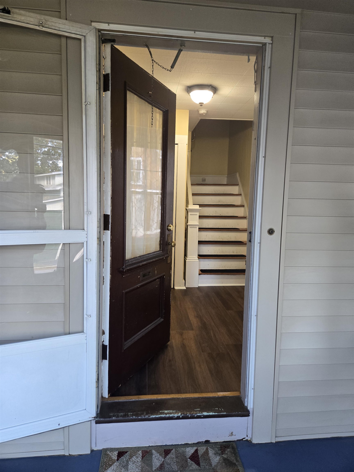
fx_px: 314
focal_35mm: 23
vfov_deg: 73.9
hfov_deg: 58.9
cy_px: 236
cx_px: 177
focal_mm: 5.4
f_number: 1.8
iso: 250
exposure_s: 1/120
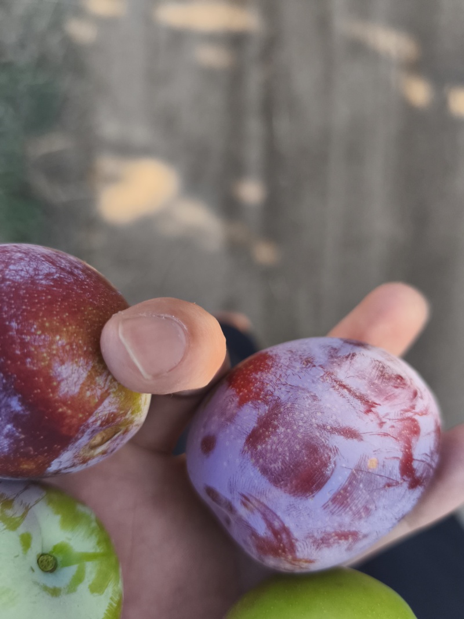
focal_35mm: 23
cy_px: 310
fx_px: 411
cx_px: 232
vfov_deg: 73.9
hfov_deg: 58.9
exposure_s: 1/1595
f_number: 1.6
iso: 125
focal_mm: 5.84
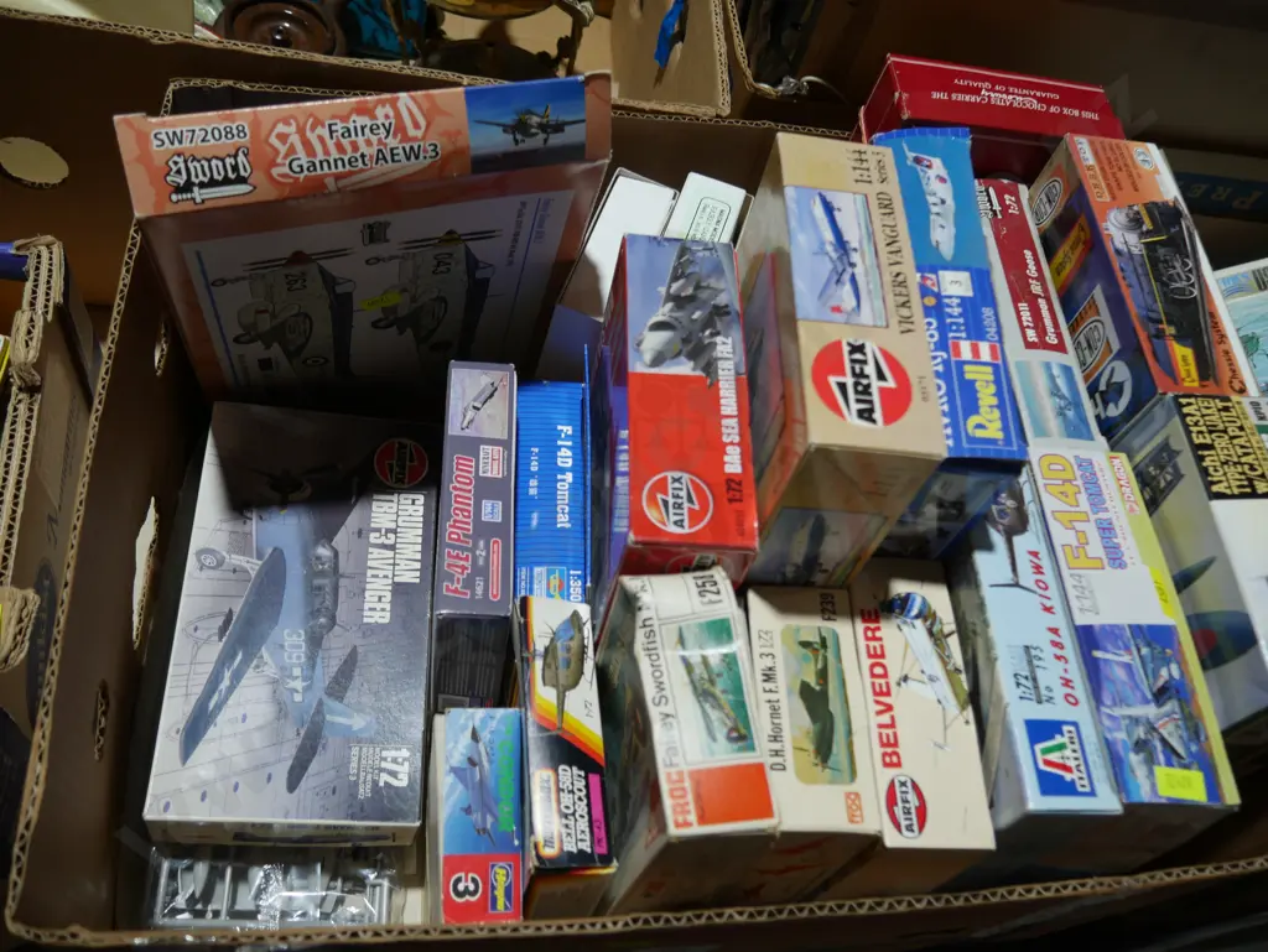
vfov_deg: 46.8
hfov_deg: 59.9
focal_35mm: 30
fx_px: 1099
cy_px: 476
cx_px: 634
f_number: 3.6
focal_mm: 15
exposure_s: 1/100
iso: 200
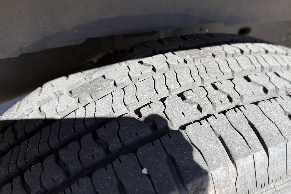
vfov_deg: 38.8
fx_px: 275
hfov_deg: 55.3
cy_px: 89
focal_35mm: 34
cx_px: 179
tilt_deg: -37.2
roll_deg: -4.2
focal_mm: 6.76
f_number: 1.78
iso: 100
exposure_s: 1/1250
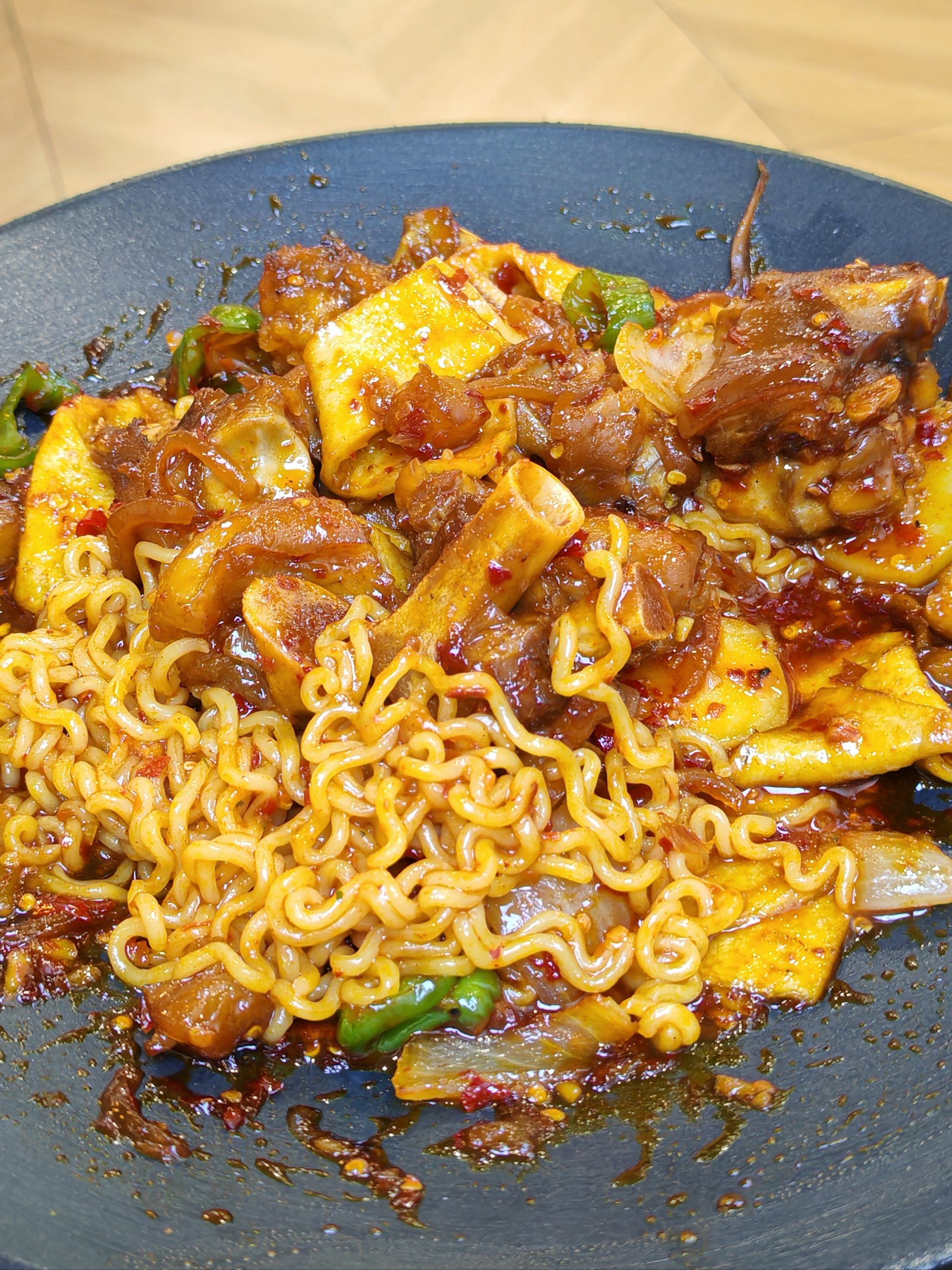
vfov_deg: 39.7
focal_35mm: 48
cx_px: 476
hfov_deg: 30.3
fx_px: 1760
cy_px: 635
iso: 640
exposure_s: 1/50
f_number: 1.95
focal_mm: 5.52
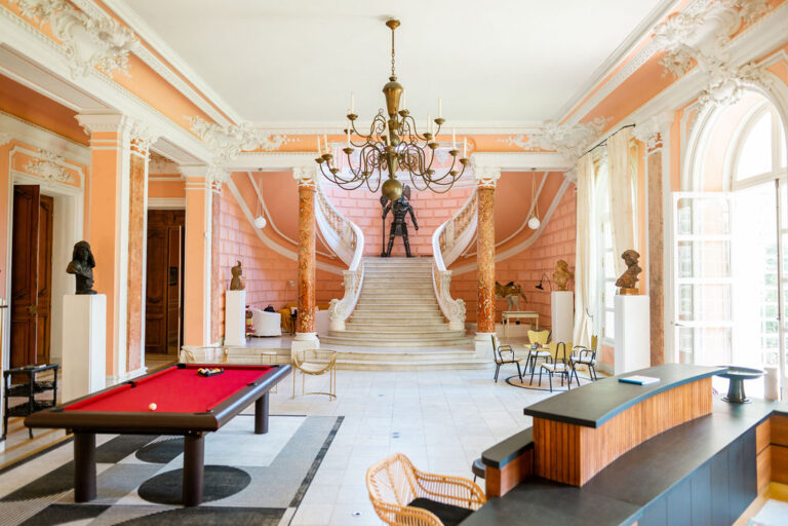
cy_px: 263
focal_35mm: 24
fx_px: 533
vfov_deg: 52.5
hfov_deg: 72.9
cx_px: 394
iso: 500
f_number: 2
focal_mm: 24
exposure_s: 1/125
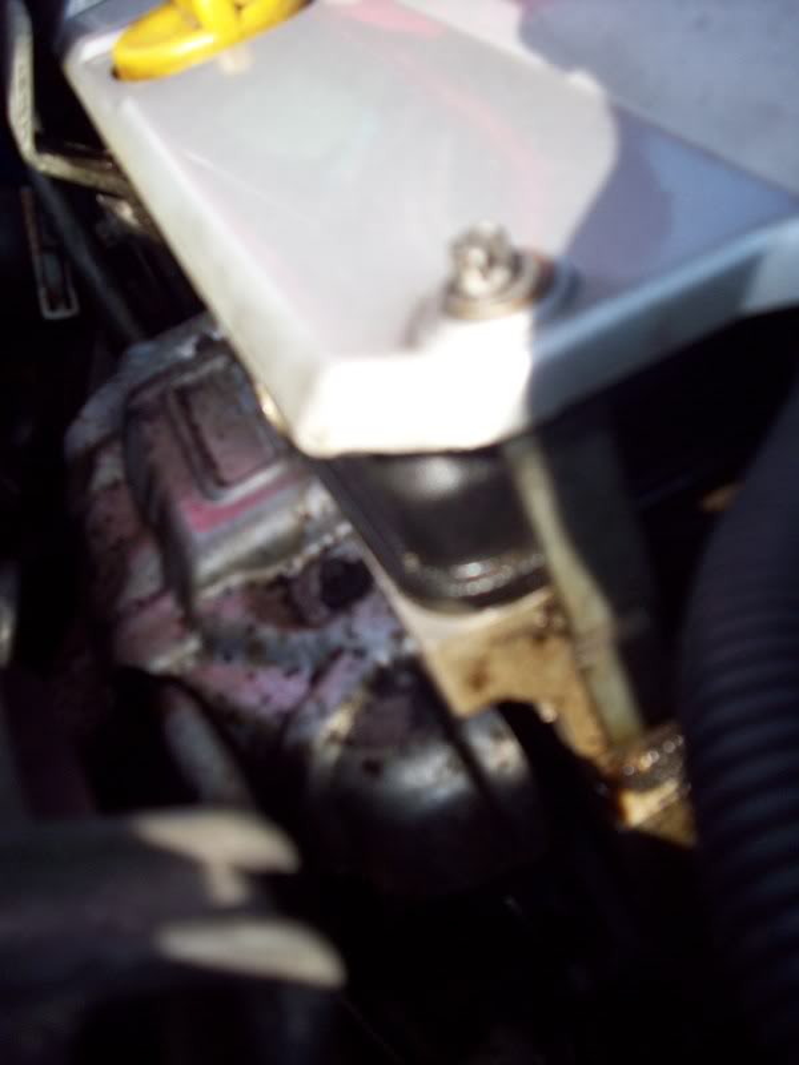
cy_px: 532
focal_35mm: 37
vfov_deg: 50.1
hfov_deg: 38.7
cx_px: 400
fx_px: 1139
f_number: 2.8
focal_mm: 6.2
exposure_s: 1/363
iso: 80
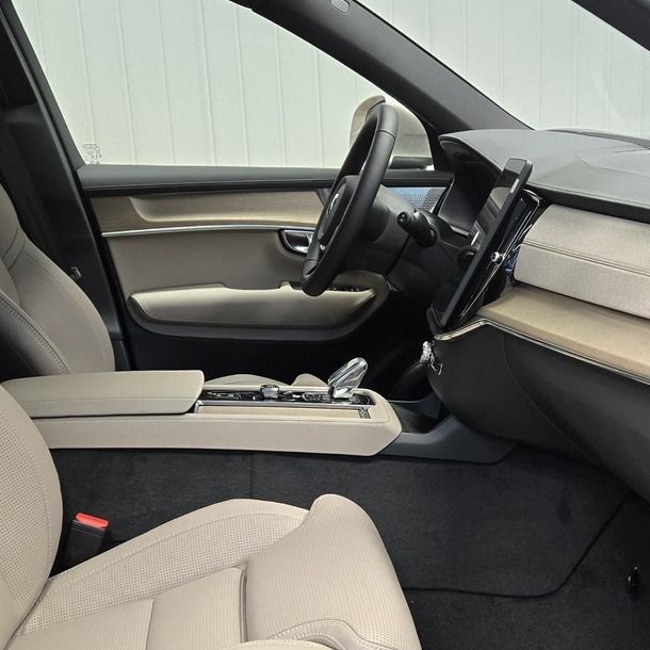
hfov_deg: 35.1
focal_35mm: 48
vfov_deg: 34.9
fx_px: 1020
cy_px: 449
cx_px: 410
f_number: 1.8
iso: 400
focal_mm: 5.4
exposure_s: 1/100
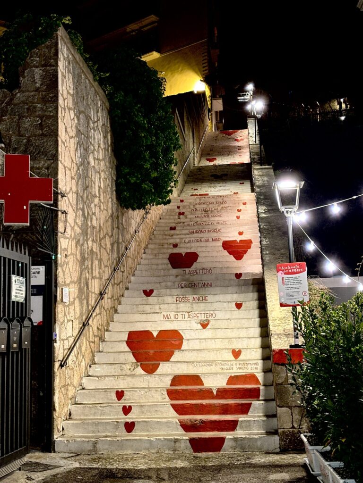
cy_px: 242
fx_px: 727
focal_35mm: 52
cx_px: 182
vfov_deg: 36.8
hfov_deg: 28.0
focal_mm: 5.96
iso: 200
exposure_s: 1/33
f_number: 1.6
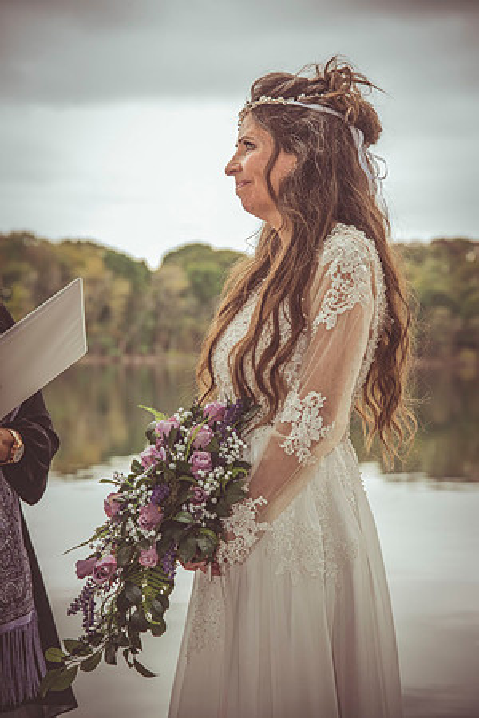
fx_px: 1696
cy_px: 359
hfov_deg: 16.1
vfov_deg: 23.9
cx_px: 240
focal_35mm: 85
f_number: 5
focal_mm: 85
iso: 500
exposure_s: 1/200
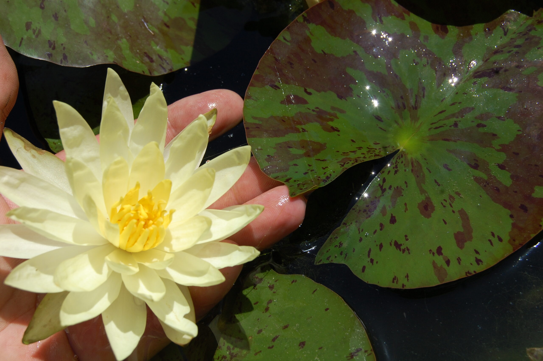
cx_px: 272
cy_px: 180
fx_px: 859
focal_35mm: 57
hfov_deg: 35.1
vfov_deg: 23.7
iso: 200
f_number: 11
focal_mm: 38
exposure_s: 1/500
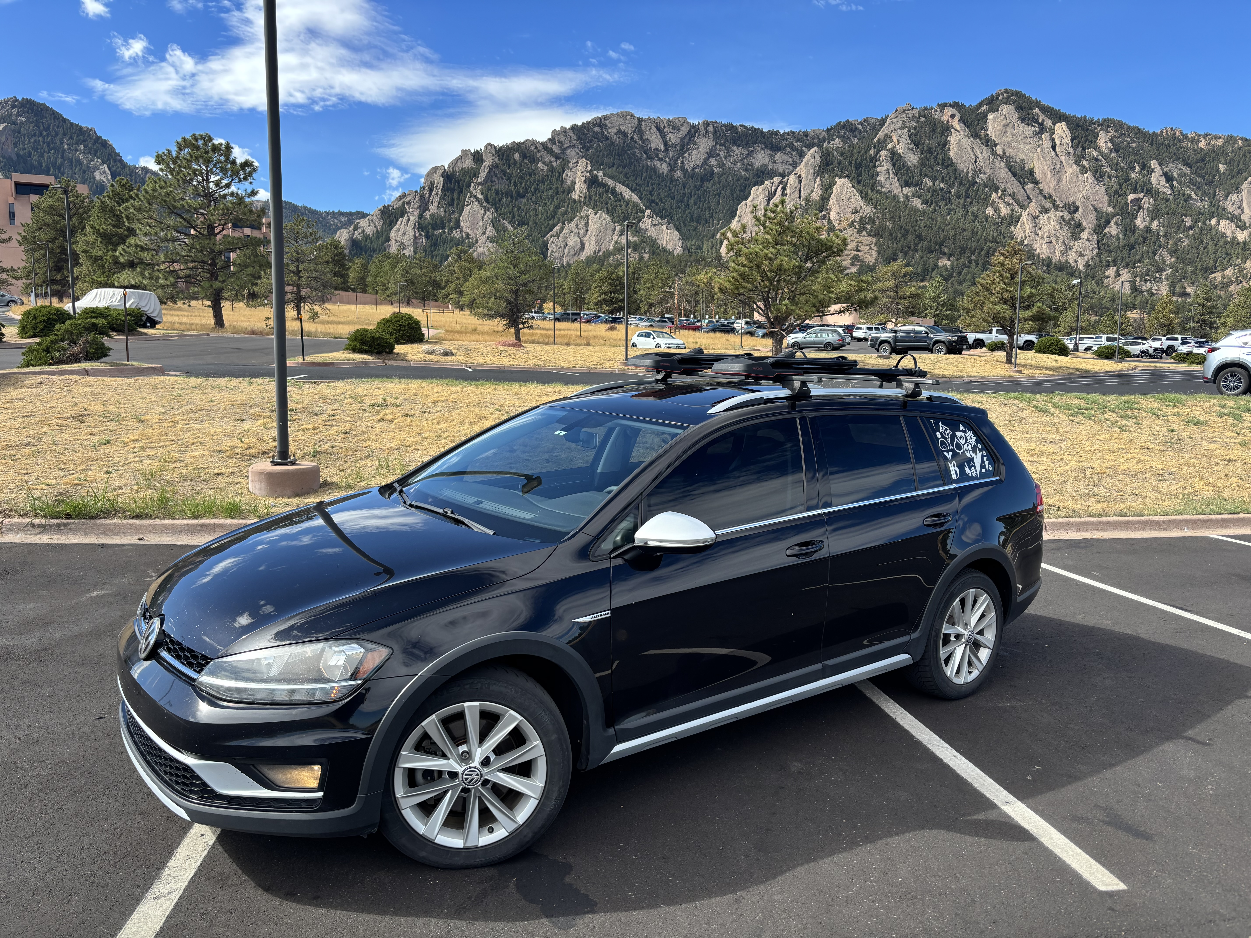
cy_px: 469
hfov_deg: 67.3
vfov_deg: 53.1
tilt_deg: -6.5
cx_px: 626
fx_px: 940
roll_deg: -0.1
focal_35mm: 26
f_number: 1.6
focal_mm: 5.96
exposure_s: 1/1399
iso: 50
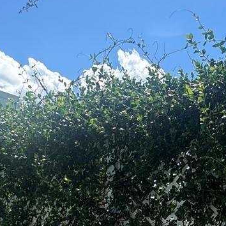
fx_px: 414
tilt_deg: -3.1
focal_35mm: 56
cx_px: 160
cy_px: 242
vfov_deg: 28.1
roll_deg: +1.0
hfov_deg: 30.2
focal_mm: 2.22
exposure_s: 1/556
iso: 50
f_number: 2.2
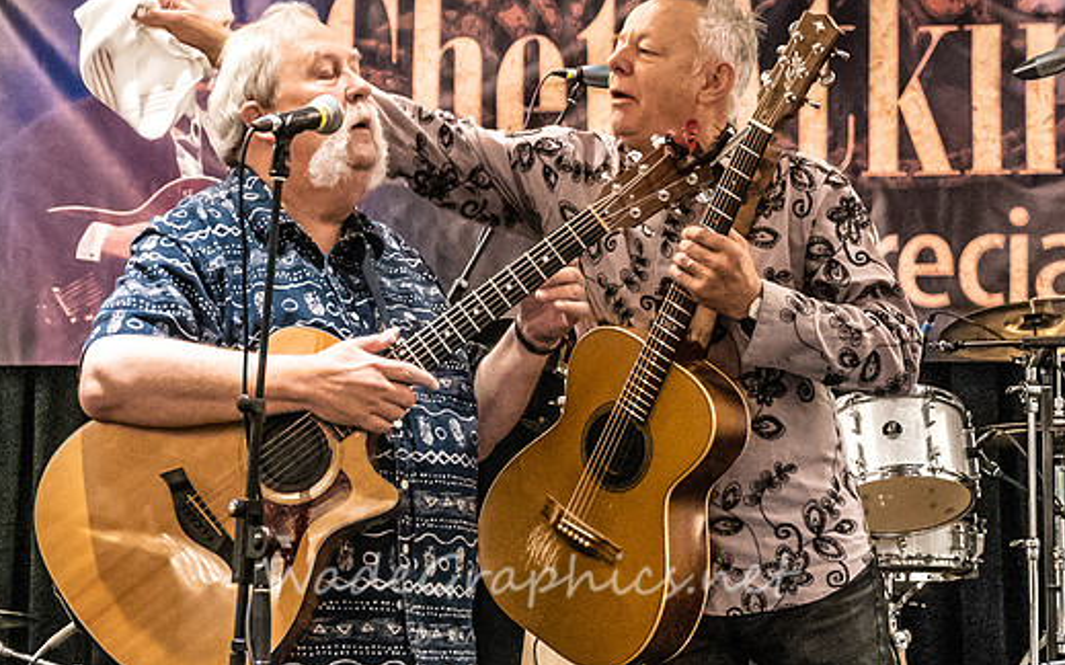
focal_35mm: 120
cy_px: 395
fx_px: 3482
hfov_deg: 17.4
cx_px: 479
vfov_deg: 10.9
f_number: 5.6
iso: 16000
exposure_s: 1/200
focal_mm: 61
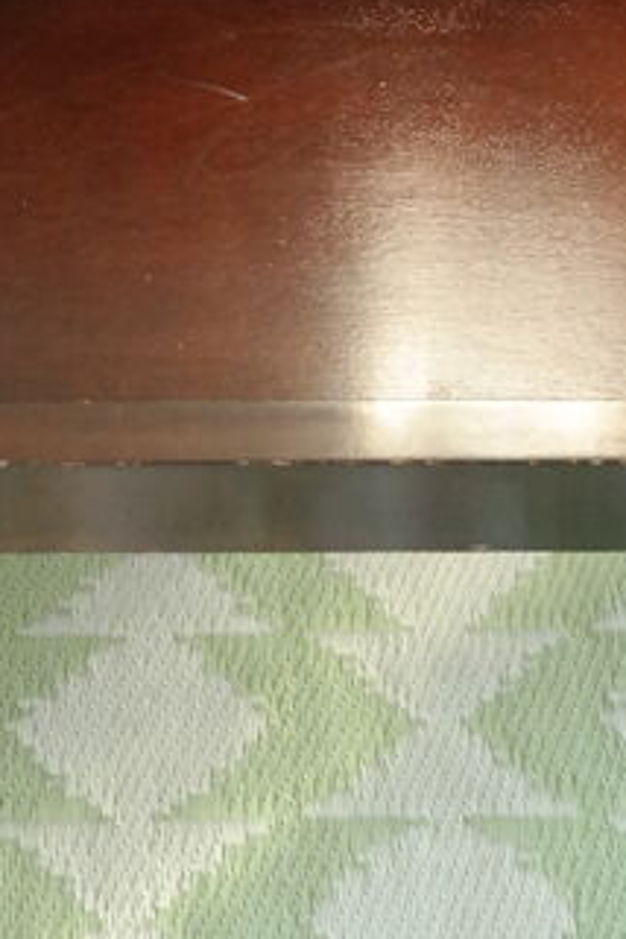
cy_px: -152
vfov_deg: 22.5
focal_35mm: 84
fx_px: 2191
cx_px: 284
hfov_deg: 16.3
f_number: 5.6
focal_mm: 20
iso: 1600
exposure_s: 1/30
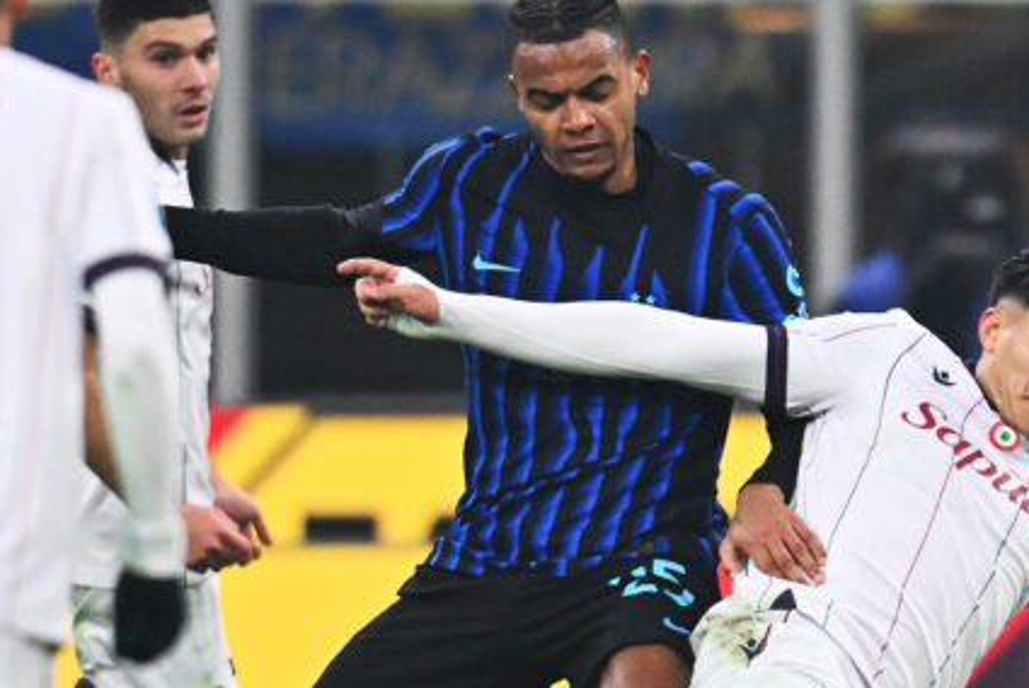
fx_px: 41301
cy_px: 554
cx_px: 421
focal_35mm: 1444
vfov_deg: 1.0
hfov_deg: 1.4
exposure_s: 1/1600
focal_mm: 400
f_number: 2.8
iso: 1600
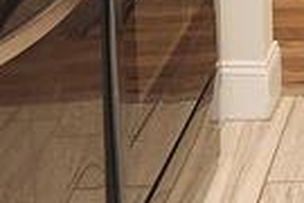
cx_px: 558
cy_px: -392
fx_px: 1537
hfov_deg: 10.6
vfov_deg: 6.8
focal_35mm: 182
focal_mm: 5.4
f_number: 1.8
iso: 500
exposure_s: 1/120
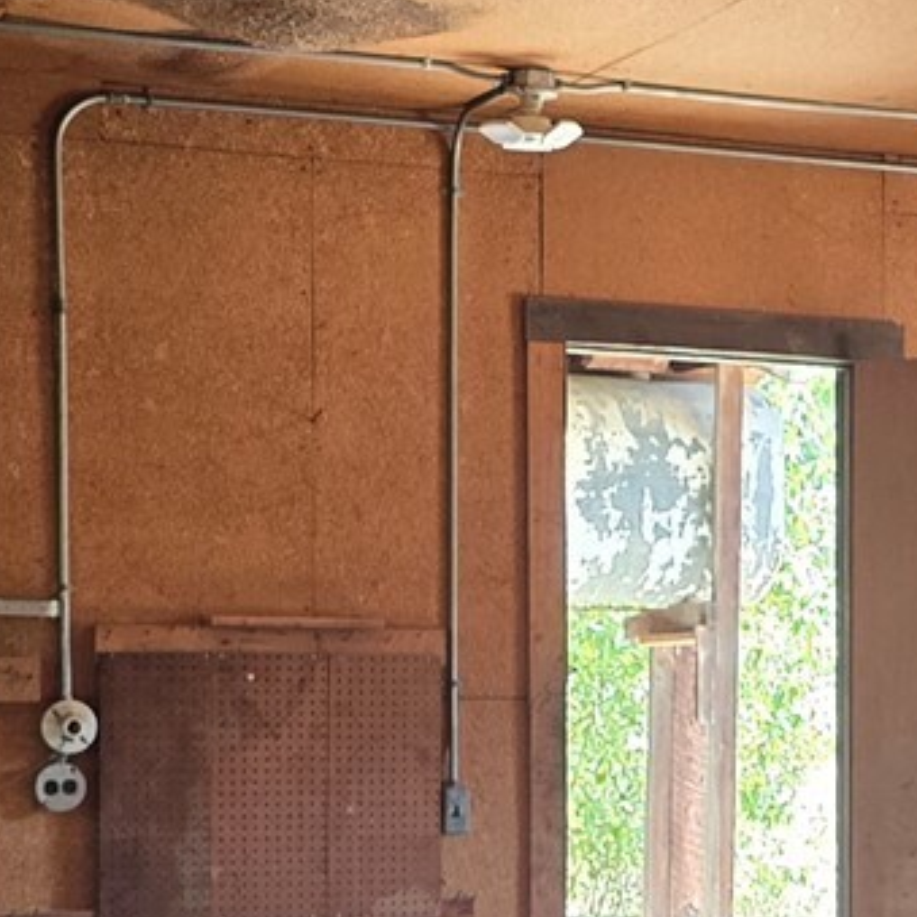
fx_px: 2877
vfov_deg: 18.0
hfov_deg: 17.8
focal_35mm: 96
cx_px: 828
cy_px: 695
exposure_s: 1/120
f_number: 1.7
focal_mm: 6.3
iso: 160
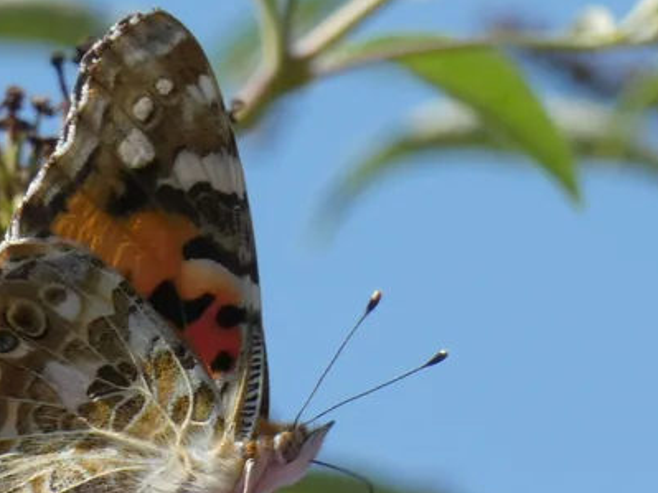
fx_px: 10033
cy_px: 366
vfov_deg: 2.8
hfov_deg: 3.8
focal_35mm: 528
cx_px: 195
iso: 80
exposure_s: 1/250
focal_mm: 58.9
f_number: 5.6
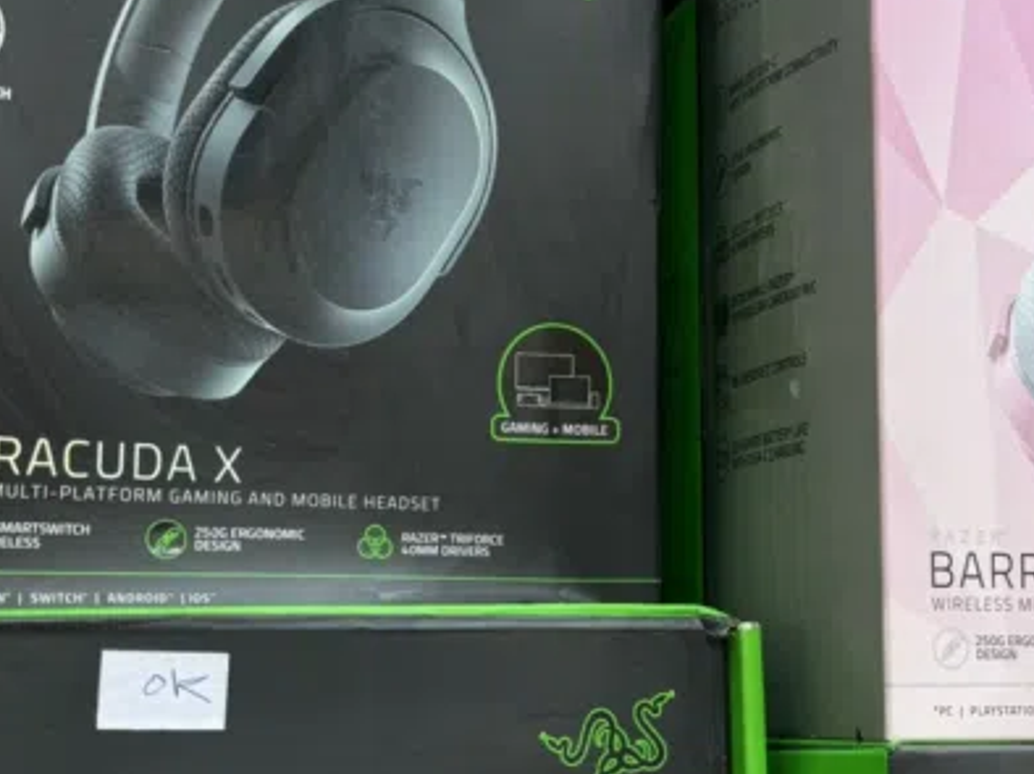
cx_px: 695
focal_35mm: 39
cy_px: 357
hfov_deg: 47.1
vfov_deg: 36.8
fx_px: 1164
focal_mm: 6.76
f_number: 1.78
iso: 64
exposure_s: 1/100
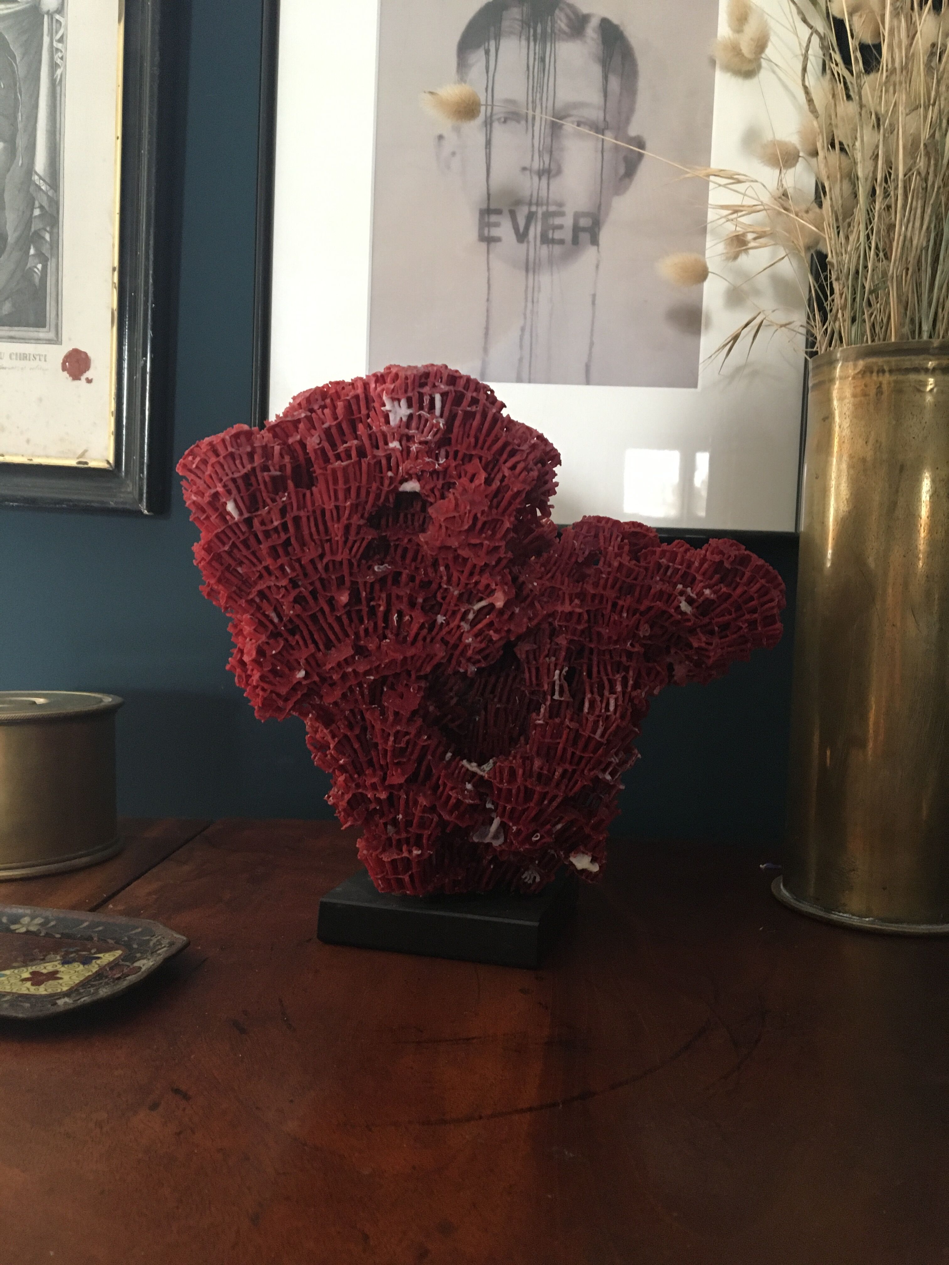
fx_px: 1060
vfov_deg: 61.7
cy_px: 632
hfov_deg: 48.2
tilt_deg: -3.8
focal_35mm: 29
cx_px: 474
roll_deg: -2.3
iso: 200
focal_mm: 4.15
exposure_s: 1/20
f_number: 2.2
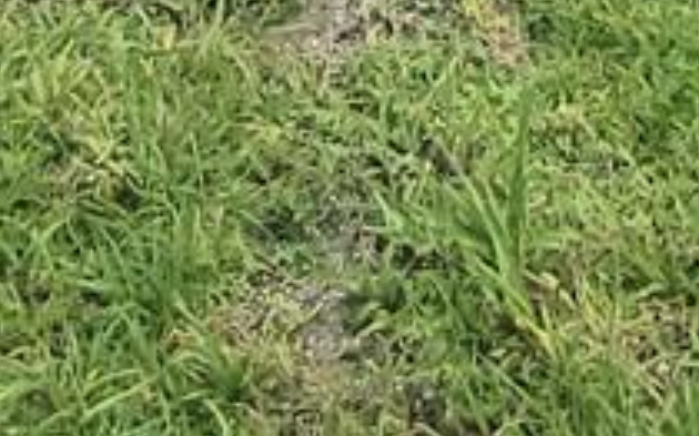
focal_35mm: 105
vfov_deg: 8.2
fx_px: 1999
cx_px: 263
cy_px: -1238
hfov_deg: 19.8
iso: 50
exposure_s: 1/1429
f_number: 2.2
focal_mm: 1.8
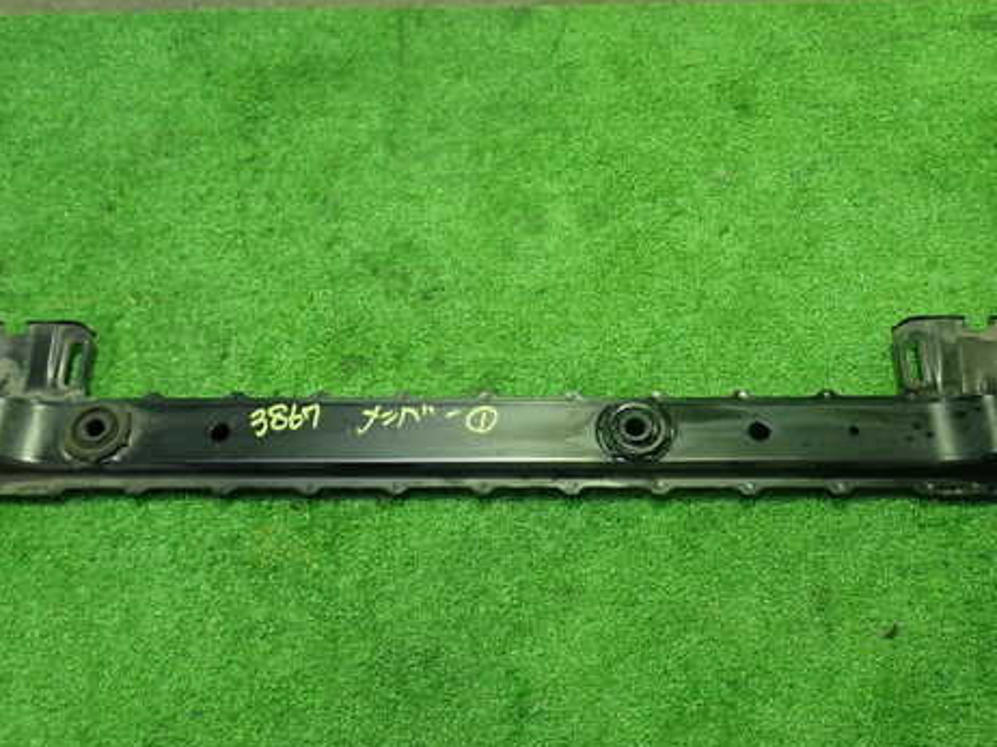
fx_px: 1123
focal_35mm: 39
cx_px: 505
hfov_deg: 47.9
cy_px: 380
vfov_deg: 36.8
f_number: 2.3
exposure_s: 1/30
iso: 640
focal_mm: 5.4
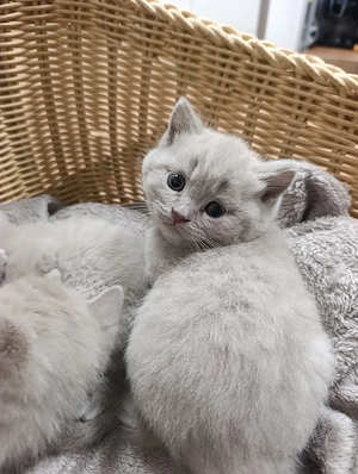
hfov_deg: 59.0
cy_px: 237
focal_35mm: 23
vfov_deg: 73.8
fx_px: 316
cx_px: 179
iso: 1600
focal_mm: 6.14
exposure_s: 1/33.3
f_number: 1.6
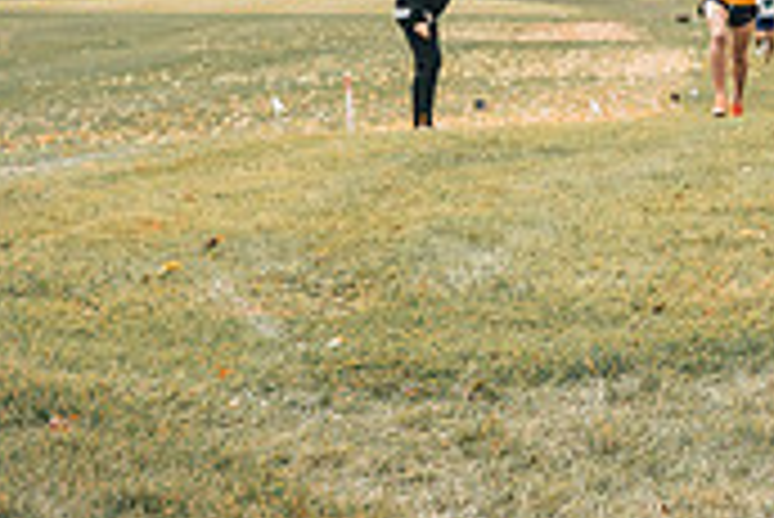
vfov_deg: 6.1
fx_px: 4798
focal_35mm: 223
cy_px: -124
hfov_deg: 9.1
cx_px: 990
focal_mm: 66
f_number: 6.3
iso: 400
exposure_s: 1/1250
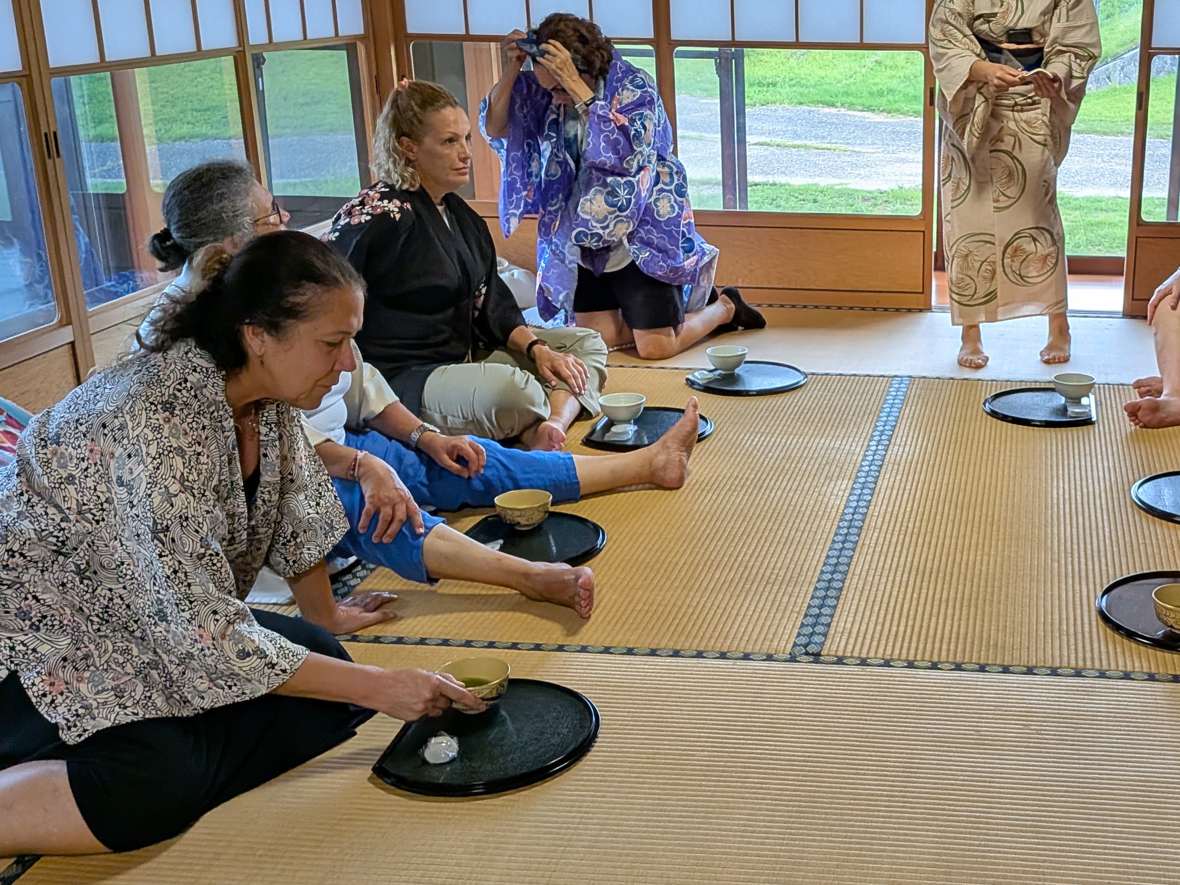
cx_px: 853
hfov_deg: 43.7
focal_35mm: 42
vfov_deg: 34.3
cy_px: 446
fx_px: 1432
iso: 75
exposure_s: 1/100
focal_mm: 4.53
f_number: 1.7
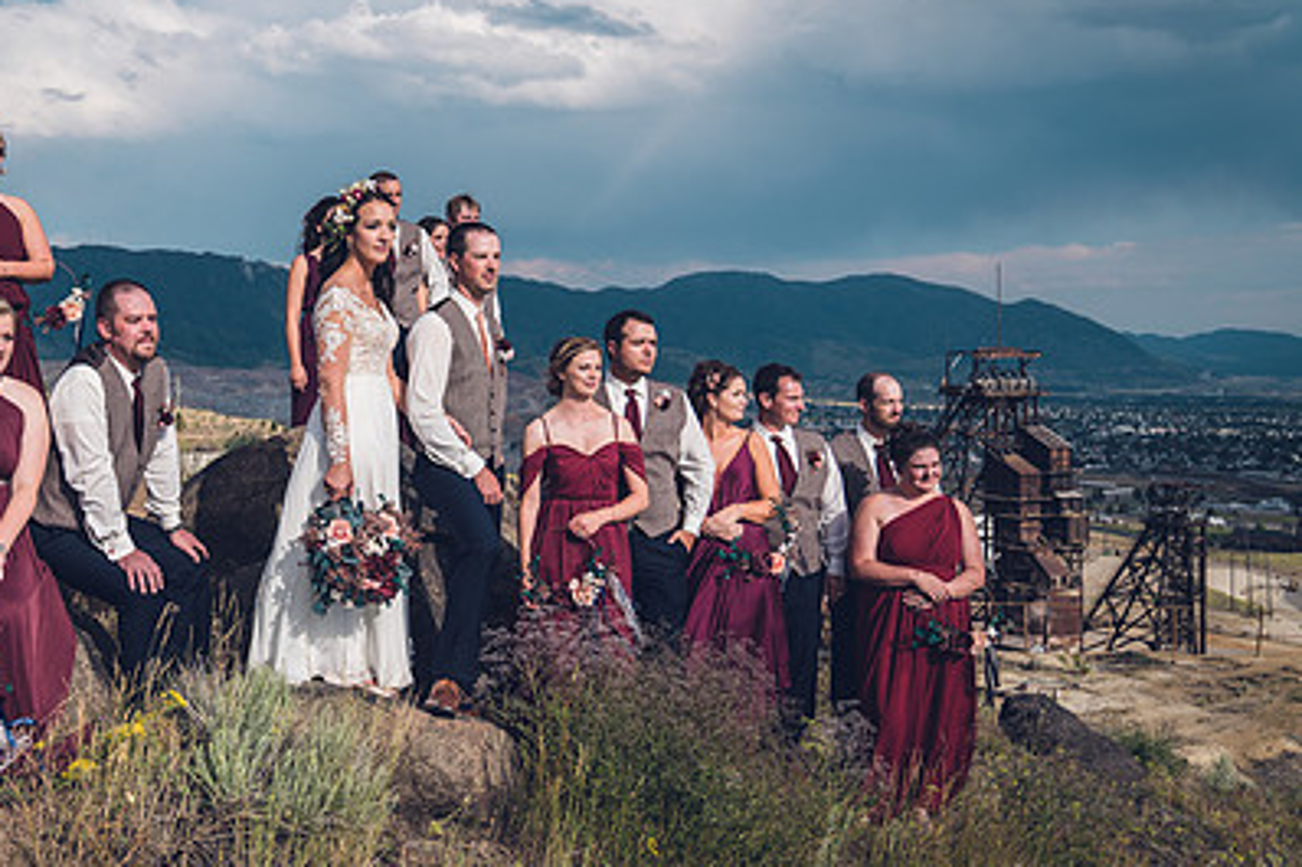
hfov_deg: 52.5
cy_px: 378
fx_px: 1265
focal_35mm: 35
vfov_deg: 37.8
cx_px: 357
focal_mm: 24
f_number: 2.8
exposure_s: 1/2500
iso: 100
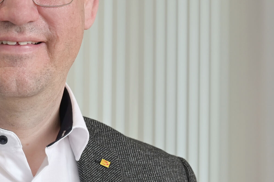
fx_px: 2084
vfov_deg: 5.0
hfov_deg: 7.5
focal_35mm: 274
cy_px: 66
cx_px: 21
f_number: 6.3
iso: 800
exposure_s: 1/125
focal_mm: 110
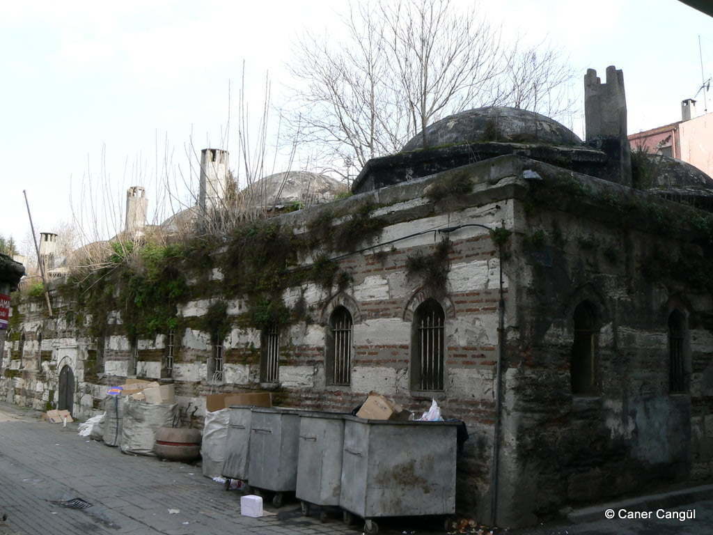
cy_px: 268
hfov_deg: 51.4
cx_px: 356
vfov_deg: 39.7
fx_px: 742
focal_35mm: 36
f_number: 8
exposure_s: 1/80
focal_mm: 6
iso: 100
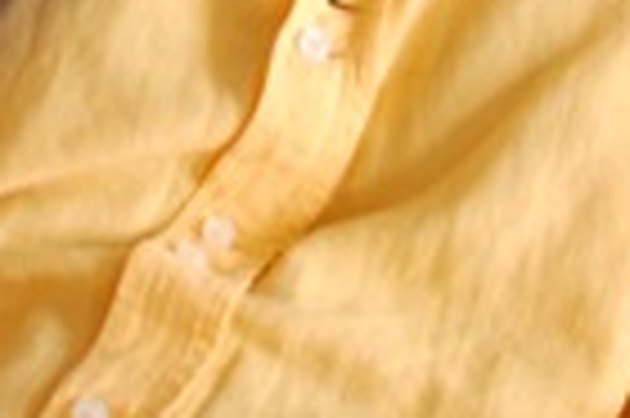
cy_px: -515
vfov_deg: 5.6
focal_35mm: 239
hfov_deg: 8.6
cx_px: 243
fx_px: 4182
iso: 400
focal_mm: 35
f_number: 2.8
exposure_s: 1/30
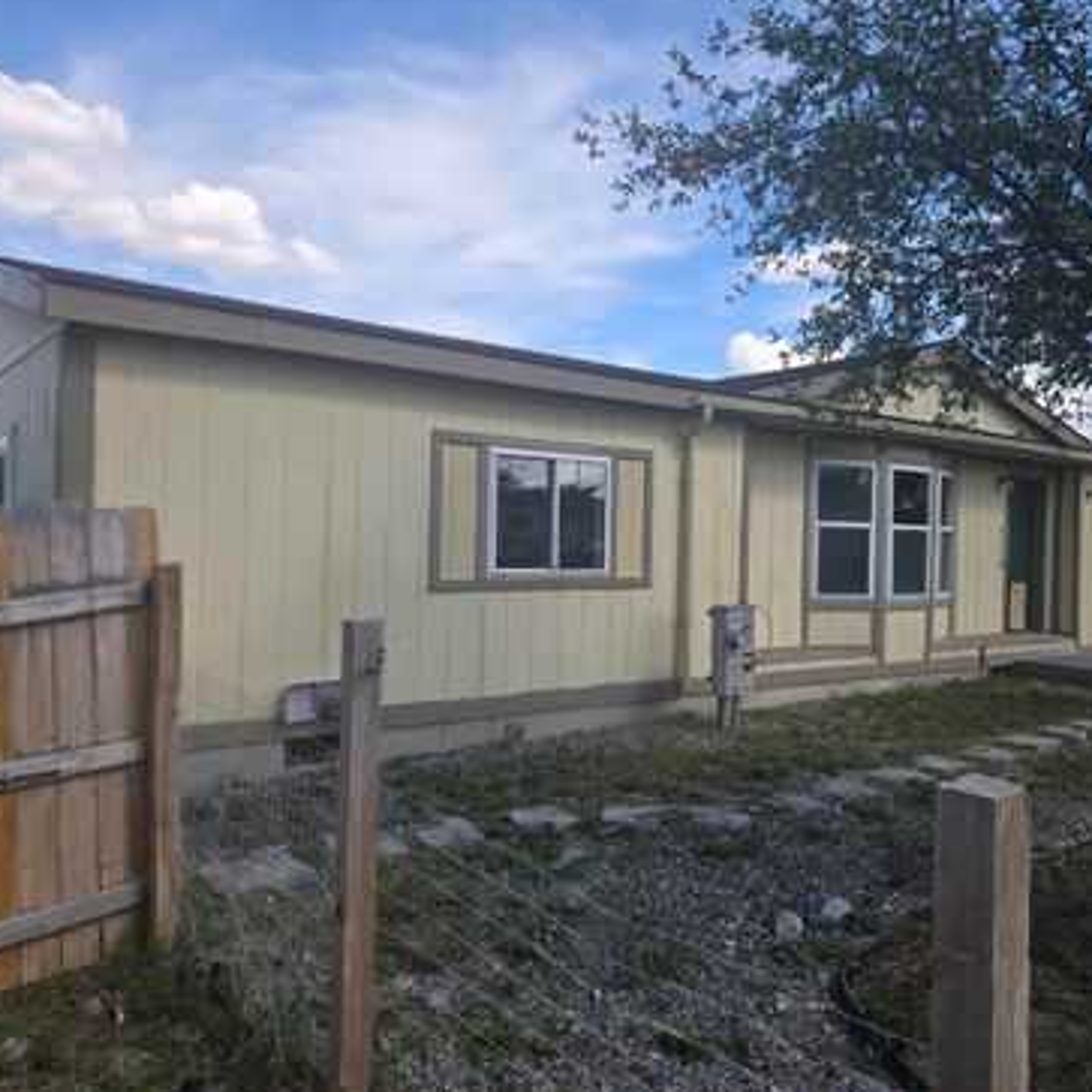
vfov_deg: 57.3
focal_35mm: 28
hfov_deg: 57.0
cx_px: 635
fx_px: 999
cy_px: 543
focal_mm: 5.4
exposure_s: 1/1067
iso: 25
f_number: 1.8
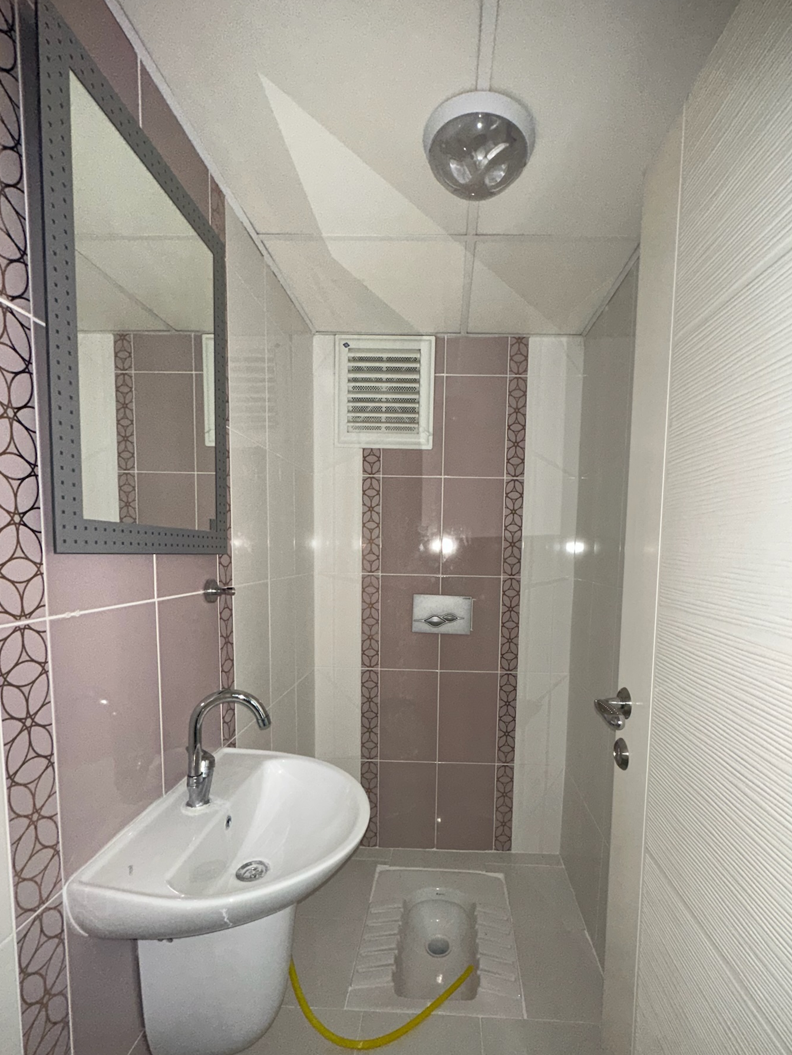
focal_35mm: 16
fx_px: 488
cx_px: 431
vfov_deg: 94.1
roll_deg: -2.1
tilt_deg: -3.6
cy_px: 589
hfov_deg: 77.9
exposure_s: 1/34
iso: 640
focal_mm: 2.22
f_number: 2.2
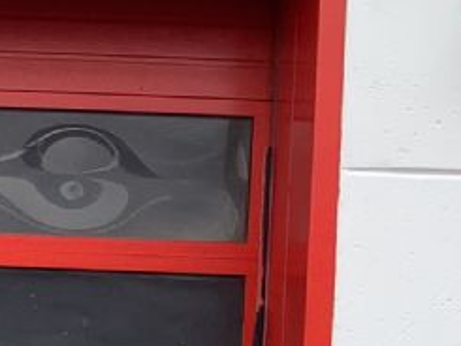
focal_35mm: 162
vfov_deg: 8.8
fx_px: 2158
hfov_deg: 11.3
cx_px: -399
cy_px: 598
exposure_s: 1/351
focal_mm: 3.3
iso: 25
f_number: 2.4
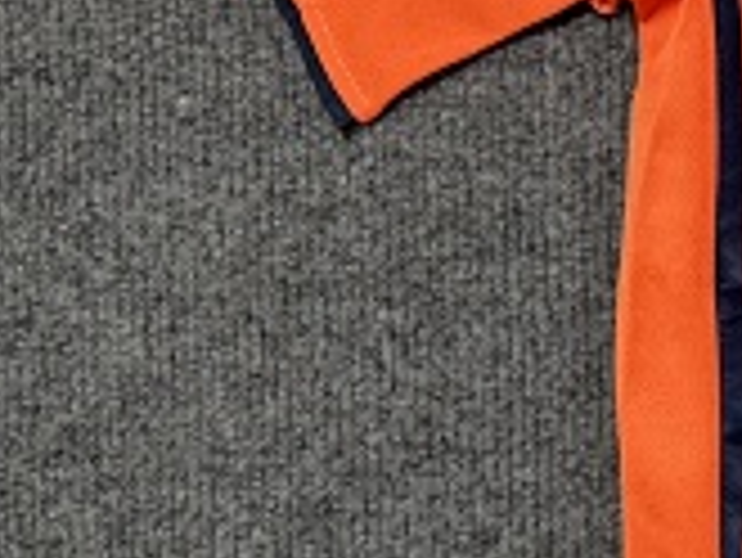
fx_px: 3368
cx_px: 2127
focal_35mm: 157
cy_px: 40
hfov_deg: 9.9
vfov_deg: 9.4
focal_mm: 6.76
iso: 160
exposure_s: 1/50
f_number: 1.78
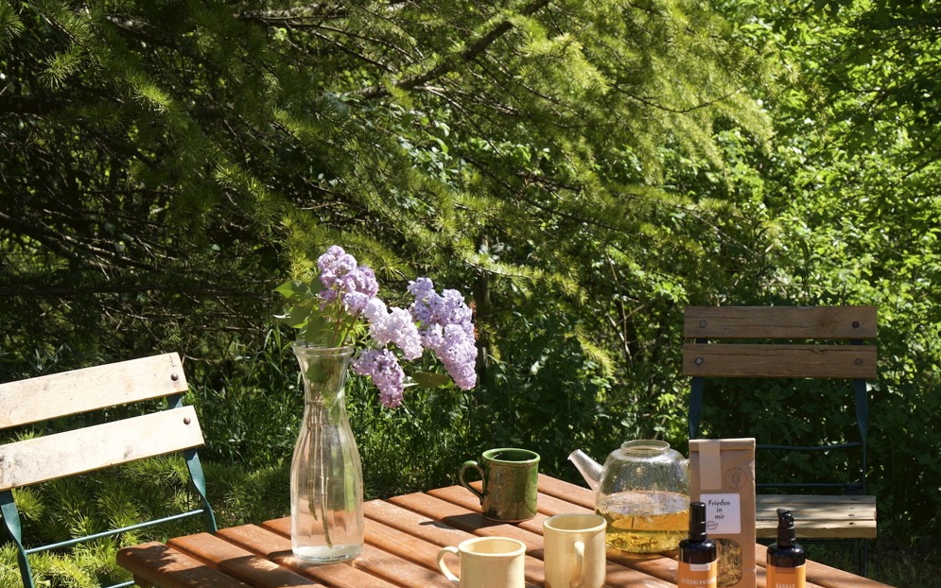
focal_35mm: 80
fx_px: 2052
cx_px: 591
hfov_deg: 25.7
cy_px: 370
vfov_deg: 16.3
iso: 100
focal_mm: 41
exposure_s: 1/125
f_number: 7.1
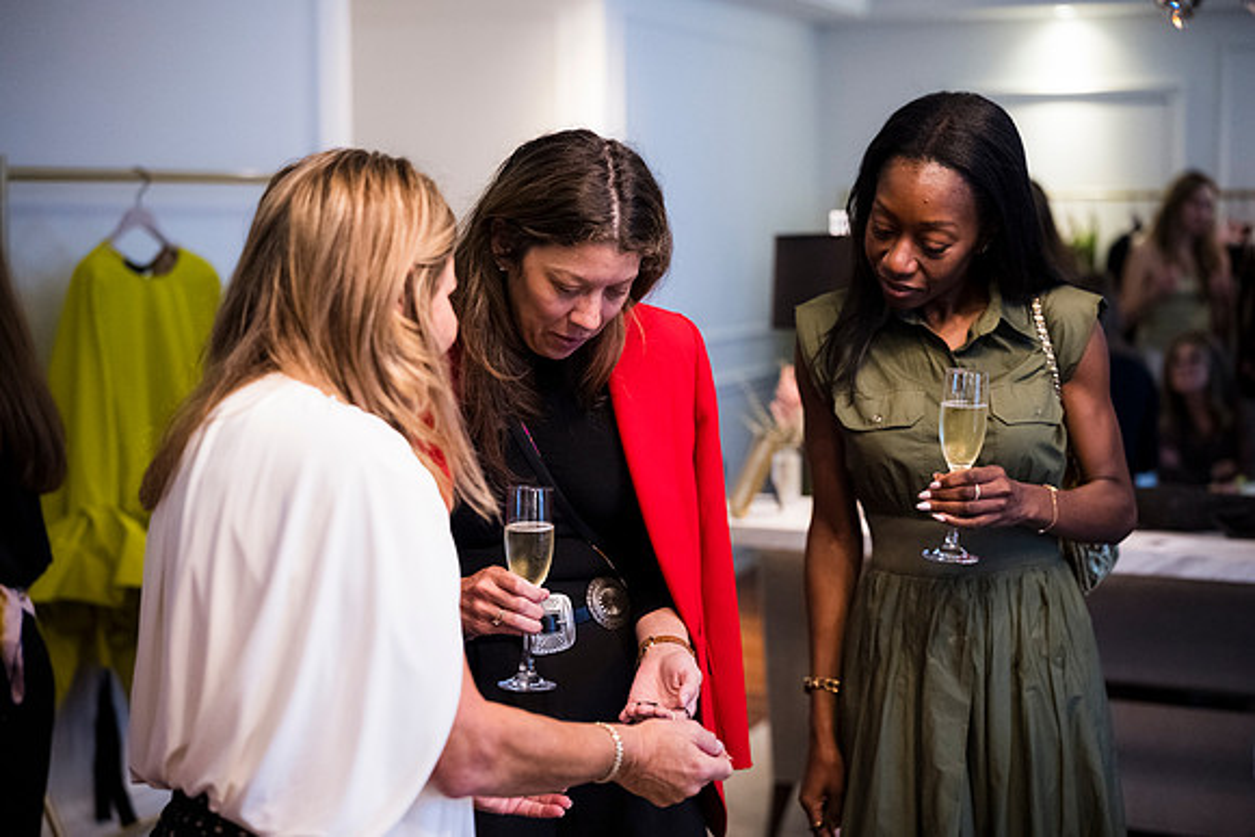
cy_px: 418
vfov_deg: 24.6
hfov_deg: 36.2
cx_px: 628
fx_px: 1918
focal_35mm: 55
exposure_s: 1/200
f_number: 2.2
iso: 2500
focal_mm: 55
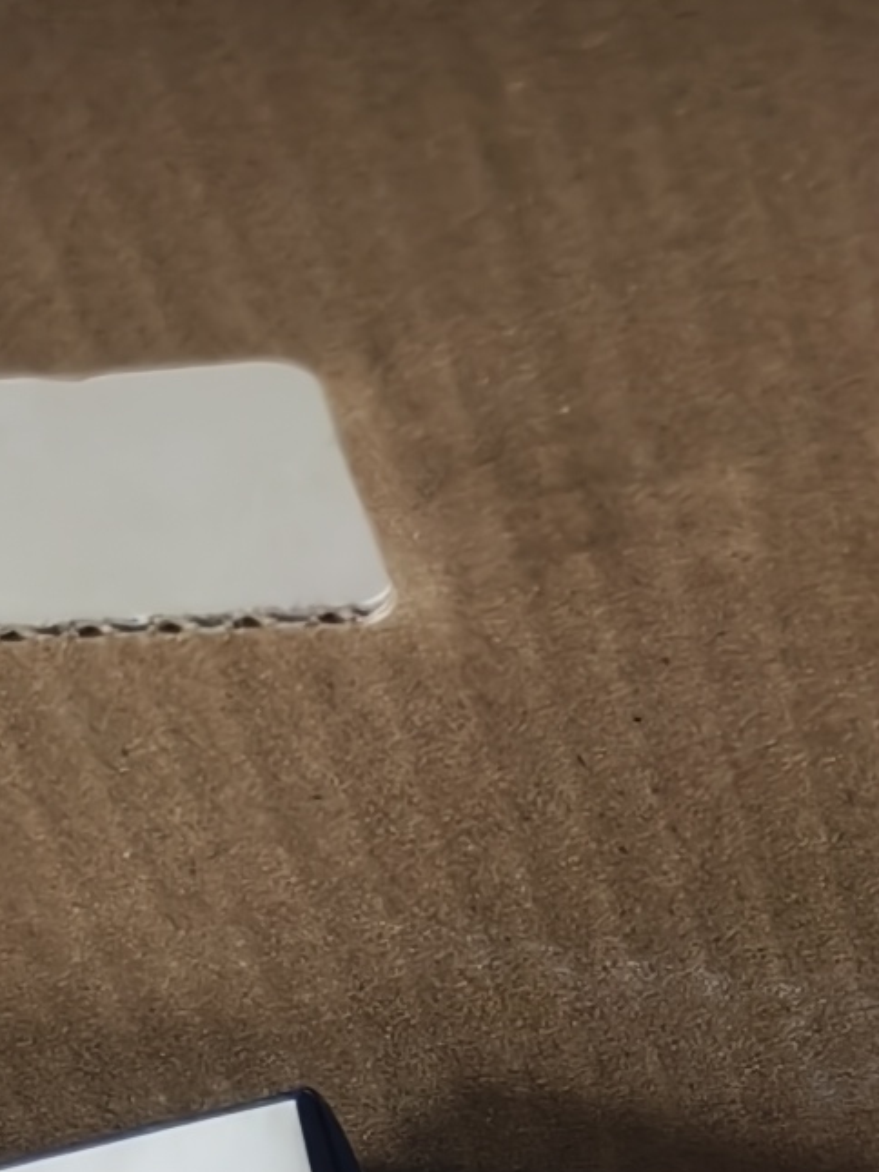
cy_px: 1953
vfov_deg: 12.6
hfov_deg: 9.8
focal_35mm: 146
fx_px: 4942
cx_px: 1431
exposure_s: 1/100
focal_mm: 5.6
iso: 201
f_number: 1.57
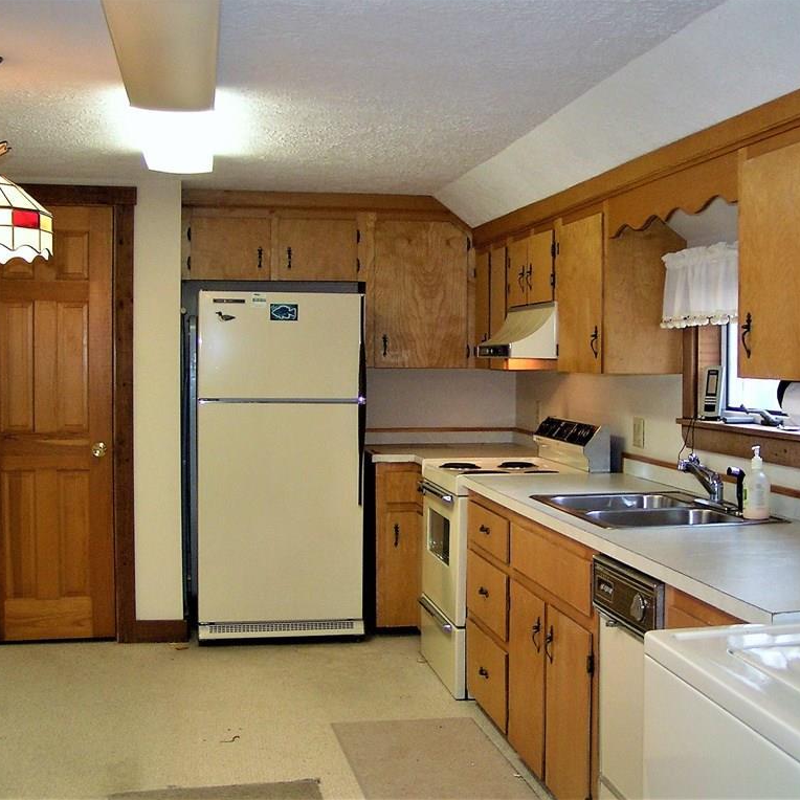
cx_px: 475
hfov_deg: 37.4
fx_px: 1177
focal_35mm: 45
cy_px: 399
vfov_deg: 37.6
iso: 125
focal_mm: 5.8
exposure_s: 1/40
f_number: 2.8
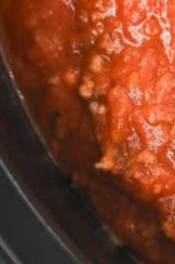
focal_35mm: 243
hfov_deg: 5.6
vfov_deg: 8.4
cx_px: 272
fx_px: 1778
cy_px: 8
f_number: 4
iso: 640
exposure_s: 1/100
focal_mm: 50
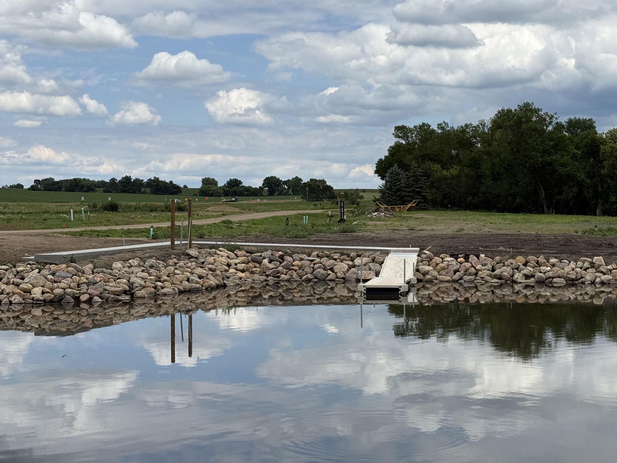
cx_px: 382
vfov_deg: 23.7
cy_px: 226
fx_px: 1105
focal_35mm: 62
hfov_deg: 31.1
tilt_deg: -0.8
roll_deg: -0.1
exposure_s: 1/7874
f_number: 1.78
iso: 64
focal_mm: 6.76
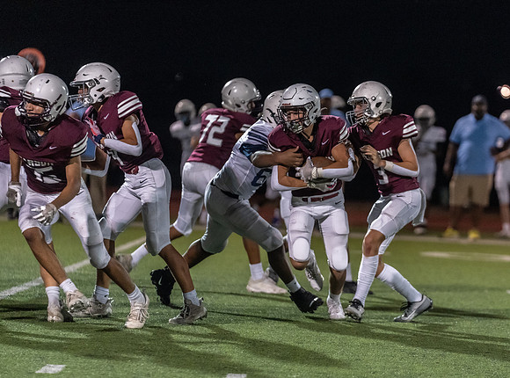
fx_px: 3962
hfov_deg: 7.4
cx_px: 347
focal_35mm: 270
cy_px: 216
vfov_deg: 5.5
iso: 6400
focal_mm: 200
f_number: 3.2
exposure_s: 1/1000
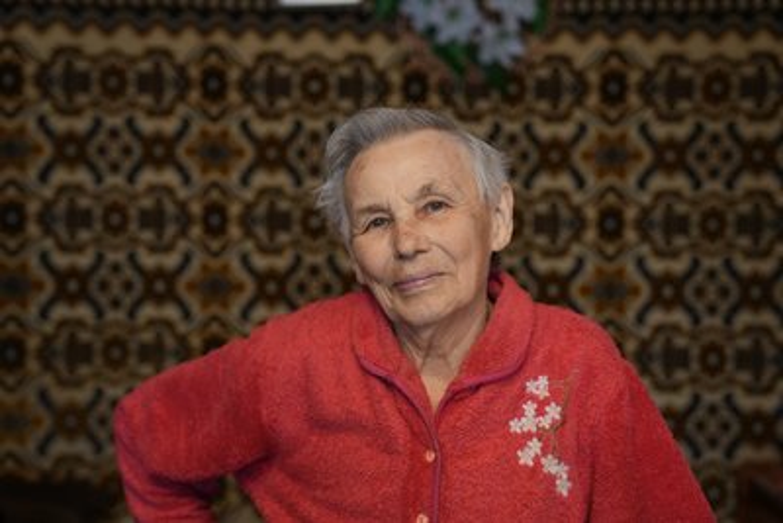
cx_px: 392
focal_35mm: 54
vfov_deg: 25.1
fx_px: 1175
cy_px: 262
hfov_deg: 36.9
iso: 1600
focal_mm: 54
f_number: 2.8
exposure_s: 1/60
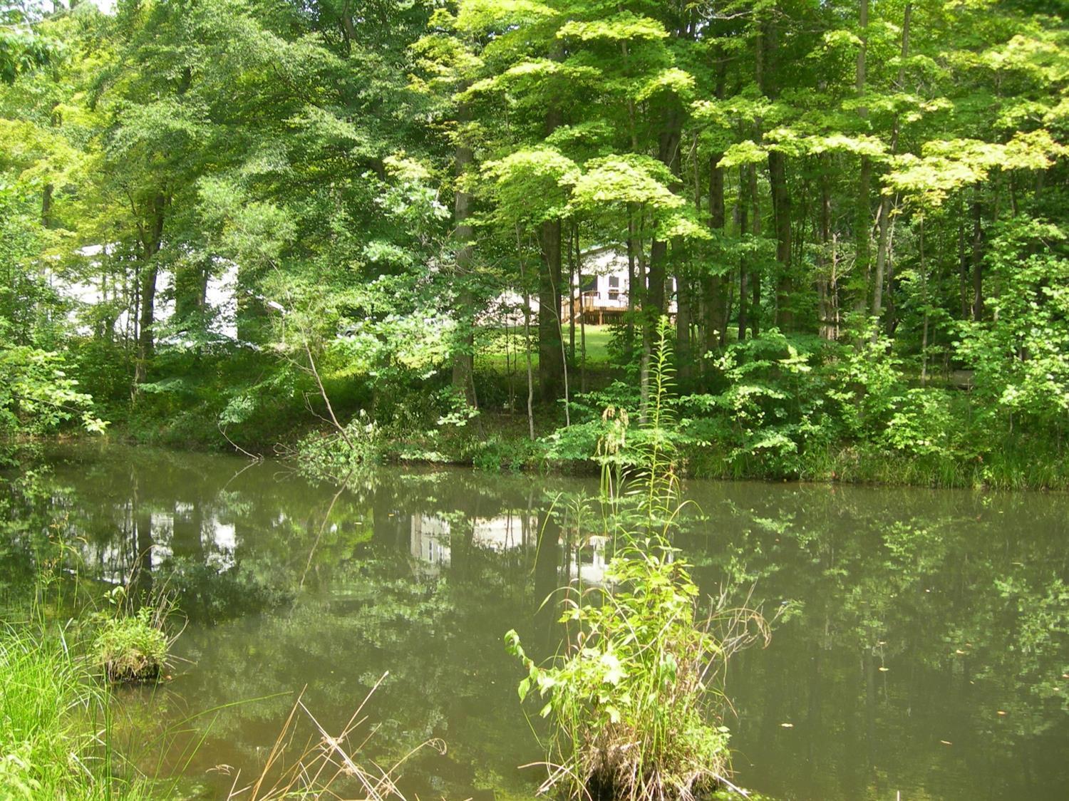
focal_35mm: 38
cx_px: 534
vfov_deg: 37.7
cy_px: 400
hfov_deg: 49.0
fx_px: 1173
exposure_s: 1/126
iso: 50
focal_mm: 7.8
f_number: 2.8
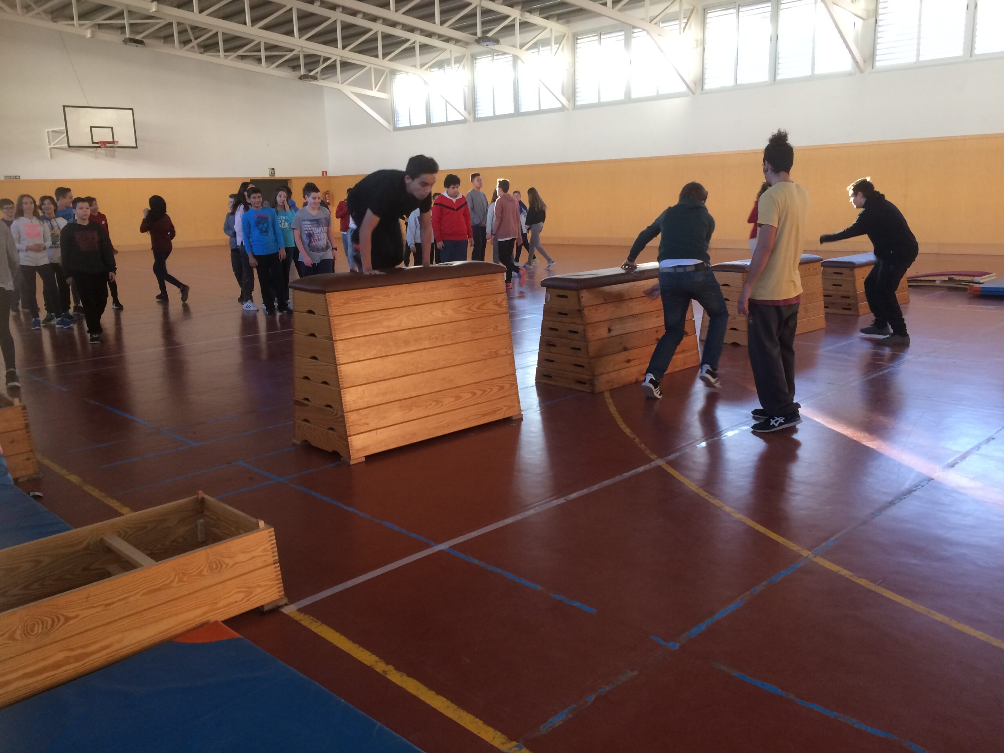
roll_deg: +2.2
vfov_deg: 48.2
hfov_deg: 61.7
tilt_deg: -11.9
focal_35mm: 29
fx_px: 841
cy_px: 376
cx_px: 502
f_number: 2.2
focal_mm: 4.15
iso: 50
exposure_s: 1/33
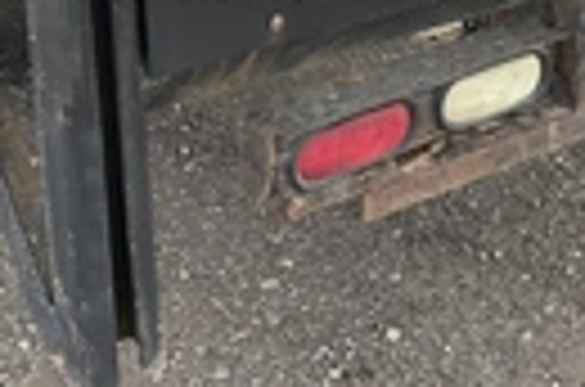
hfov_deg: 20.8
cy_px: -76
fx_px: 1508
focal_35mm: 93
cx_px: 657
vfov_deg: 14.2
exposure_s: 1/358
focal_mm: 3
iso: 25
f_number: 1.8
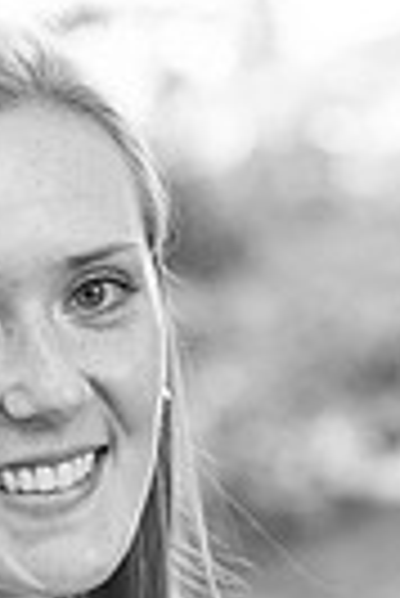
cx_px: 99
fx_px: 4372
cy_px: 692
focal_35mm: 263
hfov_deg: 5.2
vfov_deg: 7.8
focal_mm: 78
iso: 640
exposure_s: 1/200
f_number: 3.5
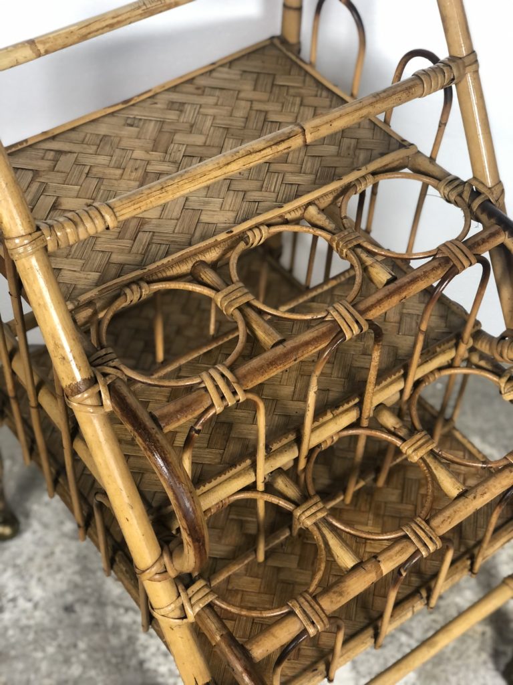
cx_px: 256
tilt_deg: -49.7
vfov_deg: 36.8
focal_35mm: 52
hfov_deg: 28.0
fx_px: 1028
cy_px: 342
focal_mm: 6
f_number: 2.4
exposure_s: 1/25
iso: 125
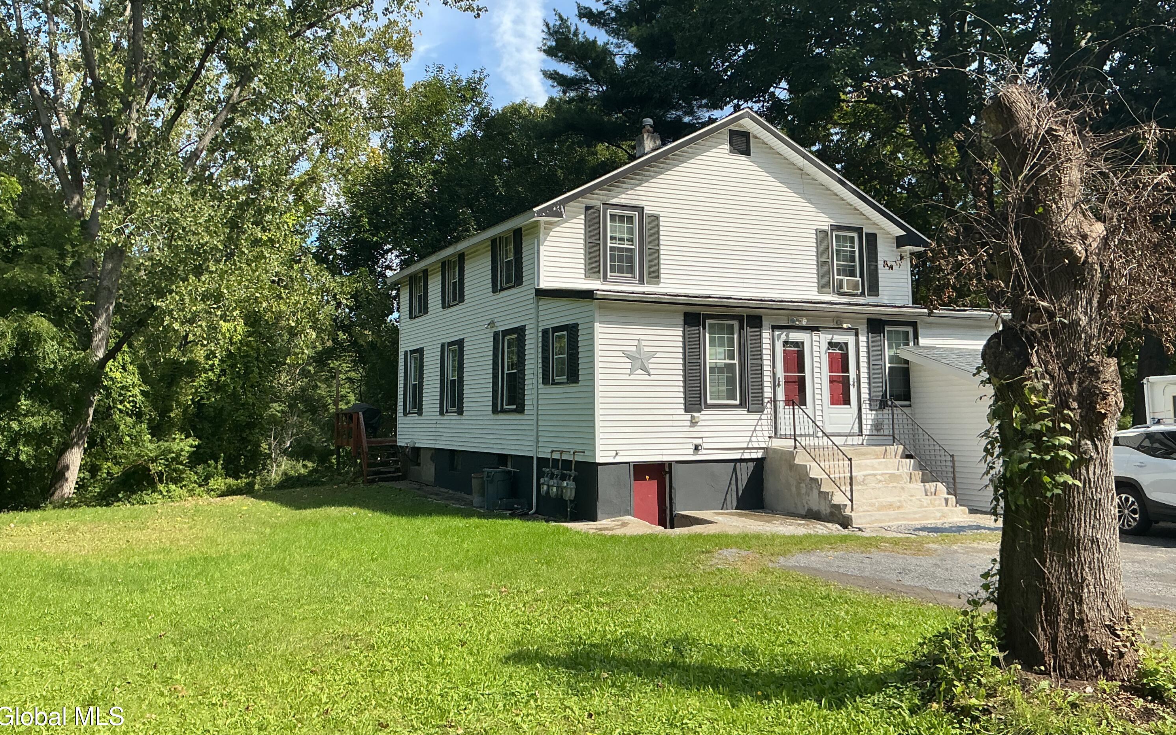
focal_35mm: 31
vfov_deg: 40.5
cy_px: 312
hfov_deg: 61.2
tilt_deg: +6.1
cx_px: 586
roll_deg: +1.3
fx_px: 993
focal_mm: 3
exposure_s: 1/1250
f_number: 1.8
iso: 25
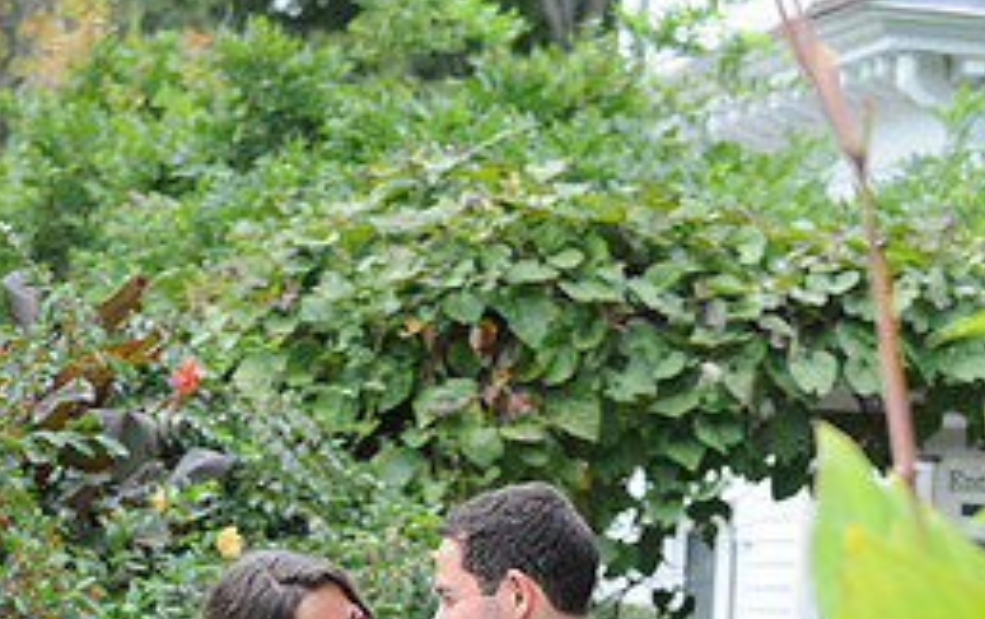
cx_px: 401
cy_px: 1081
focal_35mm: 224
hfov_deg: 9.4
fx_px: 6021
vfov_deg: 5.8
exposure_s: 1/160
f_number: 6.3
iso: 500
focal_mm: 98
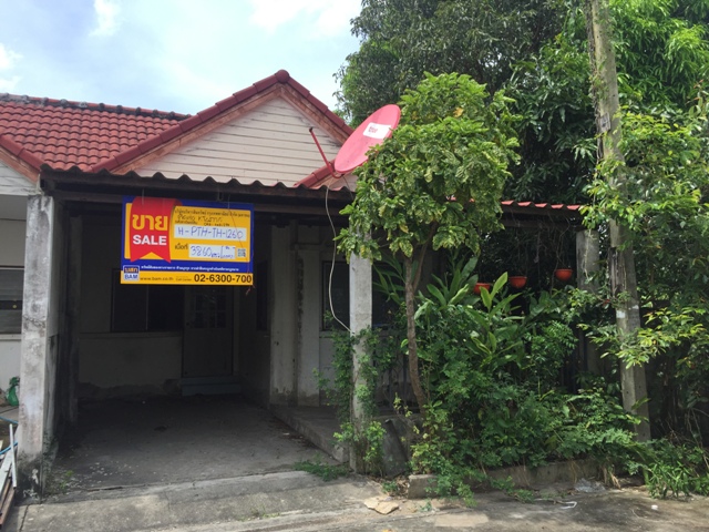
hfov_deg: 61.7
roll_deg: -1.4
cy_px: 266
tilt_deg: +4.6
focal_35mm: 29
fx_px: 594
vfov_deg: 48.2
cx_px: 354
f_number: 2.2
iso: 32
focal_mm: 4.15
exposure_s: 1/942
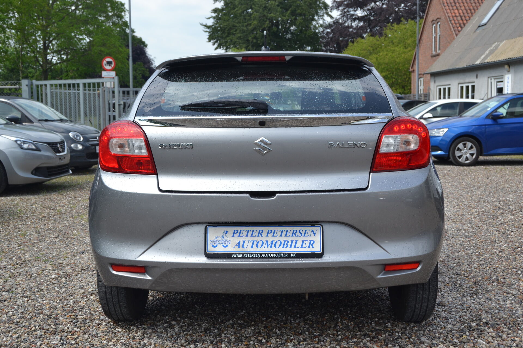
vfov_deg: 31.9
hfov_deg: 46.4
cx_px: 262
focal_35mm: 42
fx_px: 610
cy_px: 174
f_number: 8
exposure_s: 1/250
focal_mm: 28
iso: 100
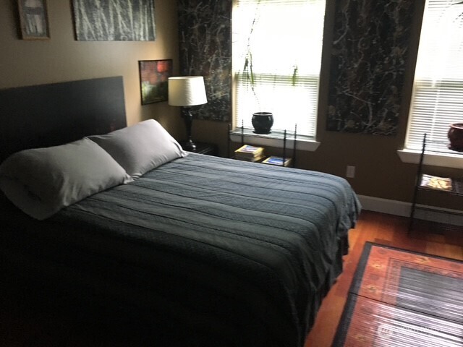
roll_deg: +1.0
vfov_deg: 48.2
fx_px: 388
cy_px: 174
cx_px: 232
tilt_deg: -17.6
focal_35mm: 29
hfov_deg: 61.7
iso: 200
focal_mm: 4.15
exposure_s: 1/25
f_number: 2.2
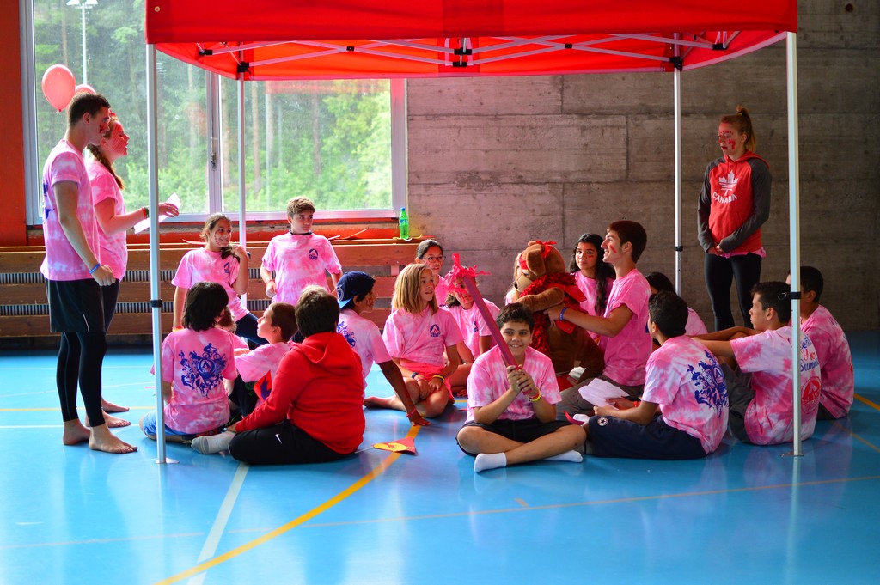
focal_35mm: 52
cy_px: 292
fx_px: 1282
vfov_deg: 25.7
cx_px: 440
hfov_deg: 37.9
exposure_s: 1/320
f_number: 1.8
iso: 320
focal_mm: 35
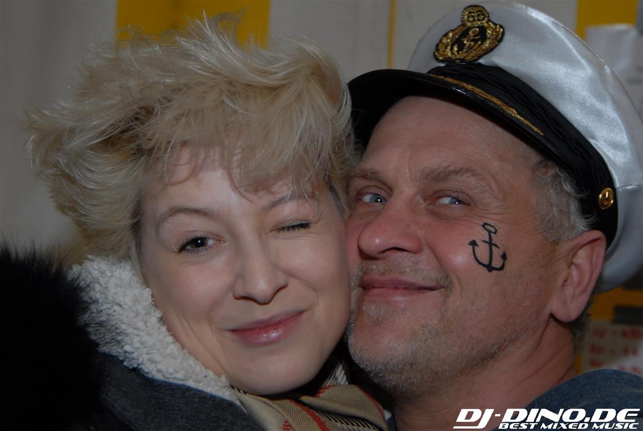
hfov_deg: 29.8
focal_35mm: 68
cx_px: 322
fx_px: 1208
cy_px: 216
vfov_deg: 20.3
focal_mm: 45
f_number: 5.6
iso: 400
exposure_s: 1/60
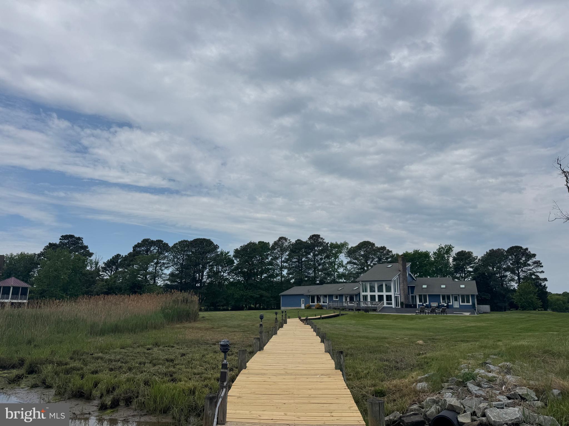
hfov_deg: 71.6
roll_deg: -0.5
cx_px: 284
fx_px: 394
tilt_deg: +13.2
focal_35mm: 24
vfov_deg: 56.8
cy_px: 213
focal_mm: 6.76
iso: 80
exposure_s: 1/12346
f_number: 1.78
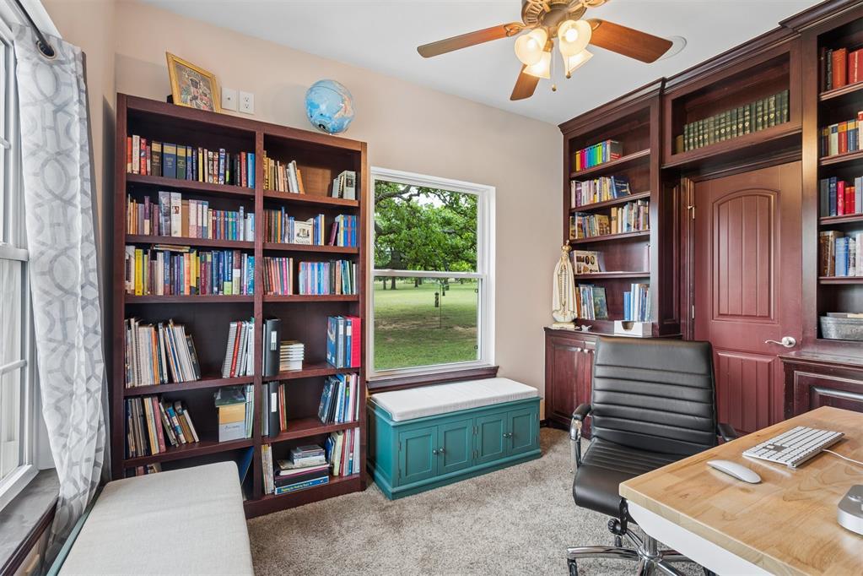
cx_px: 432
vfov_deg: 73.7
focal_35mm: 16
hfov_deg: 96.7
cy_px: 288
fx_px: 384
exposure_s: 1/4
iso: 200
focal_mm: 16
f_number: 8
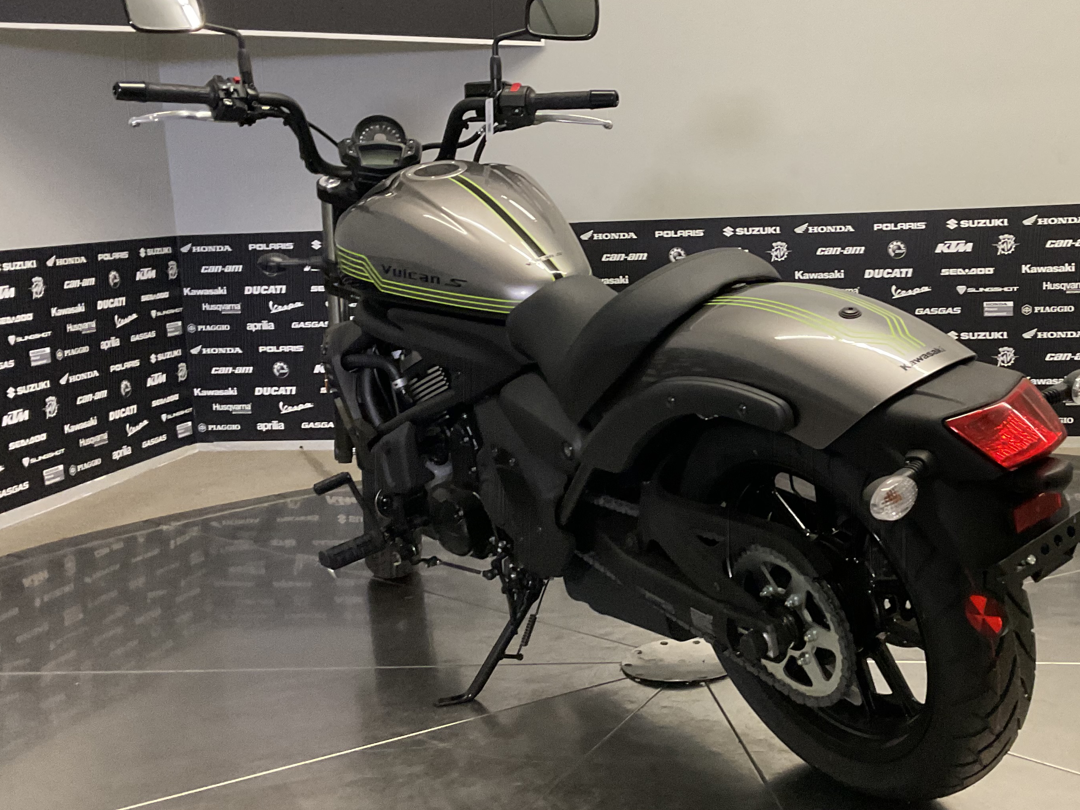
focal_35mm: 43
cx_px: 702
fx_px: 1342
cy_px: 393
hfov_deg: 43.4
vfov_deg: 33.6
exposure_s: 1/60
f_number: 1.8
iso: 250
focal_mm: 3
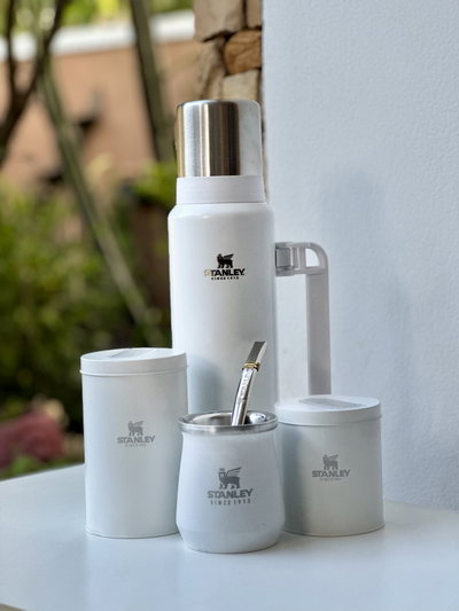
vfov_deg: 25.3
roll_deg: +0.8
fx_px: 1361
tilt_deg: -3.7
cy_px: 306
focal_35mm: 77
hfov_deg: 19.1
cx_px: 230
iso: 125
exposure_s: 1/121
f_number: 2.8
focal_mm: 9
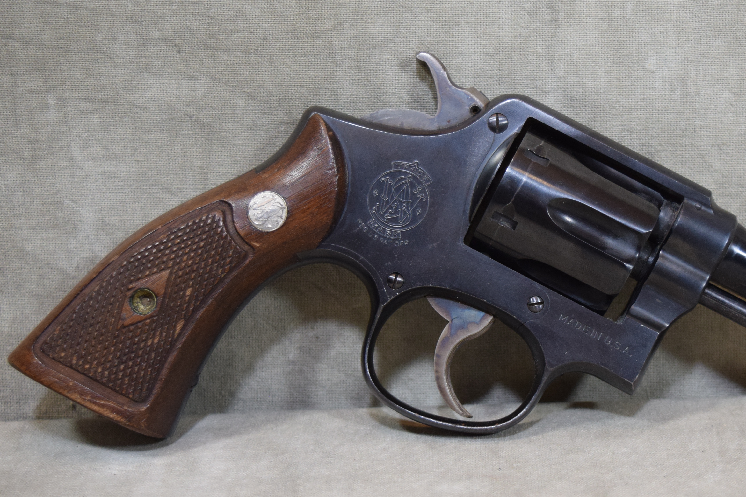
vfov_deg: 18.7
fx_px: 1508
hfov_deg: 27.6
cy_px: 295
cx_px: 501
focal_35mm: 73
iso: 1000
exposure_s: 1/160
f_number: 4.2
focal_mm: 31
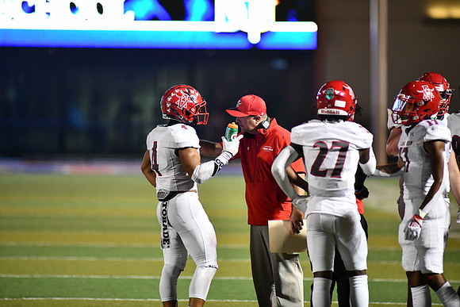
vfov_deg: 4.6
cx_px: 230
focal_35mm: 300
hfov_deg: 6.9
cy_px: 154
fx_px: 3834
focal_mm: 300
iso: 4000
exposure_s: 1/1000
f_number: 2.8
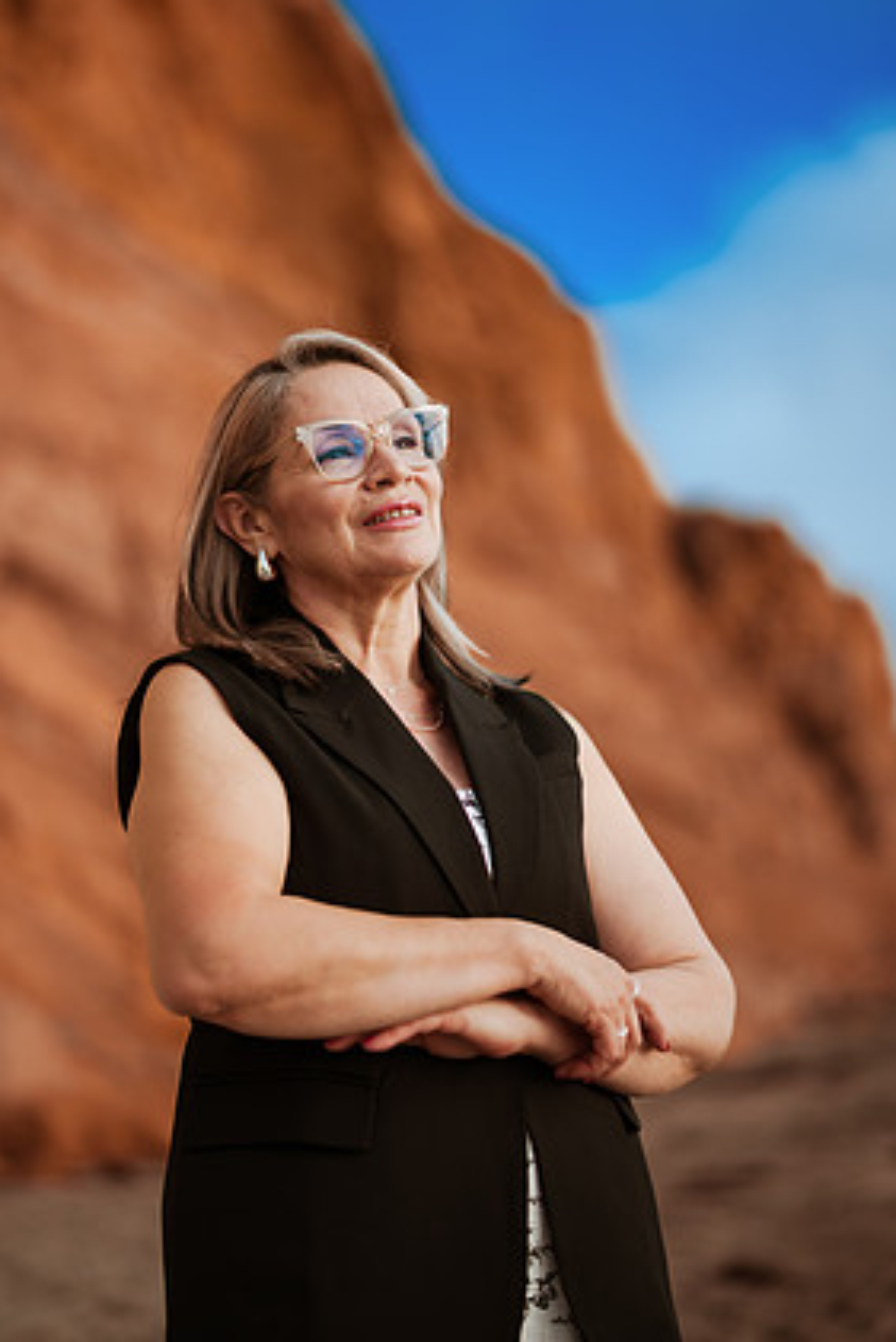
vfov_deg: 32.4
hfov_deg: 21.9
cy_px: 657
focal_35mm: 62
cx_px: 450
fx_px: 2313
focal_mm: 58
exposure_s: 1/3200
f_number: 1.4
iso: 100
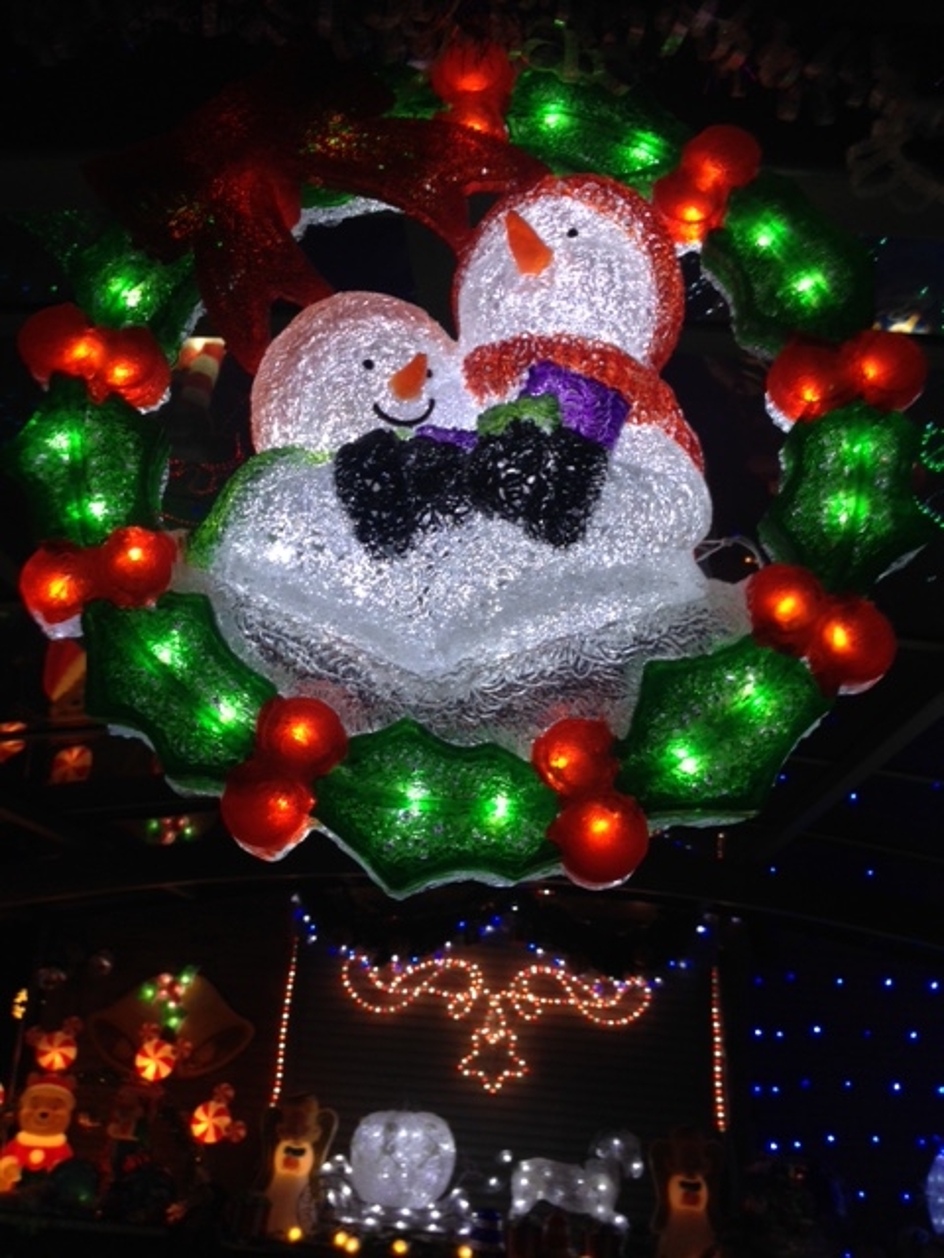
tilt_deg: +22.0
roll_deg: -3.2
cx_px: 472
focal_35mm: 33
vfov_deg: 55.4
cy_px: 629
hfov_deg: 42.9
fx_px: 1200
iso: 50
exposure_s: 1/24
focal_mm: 4.12
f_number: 2.4
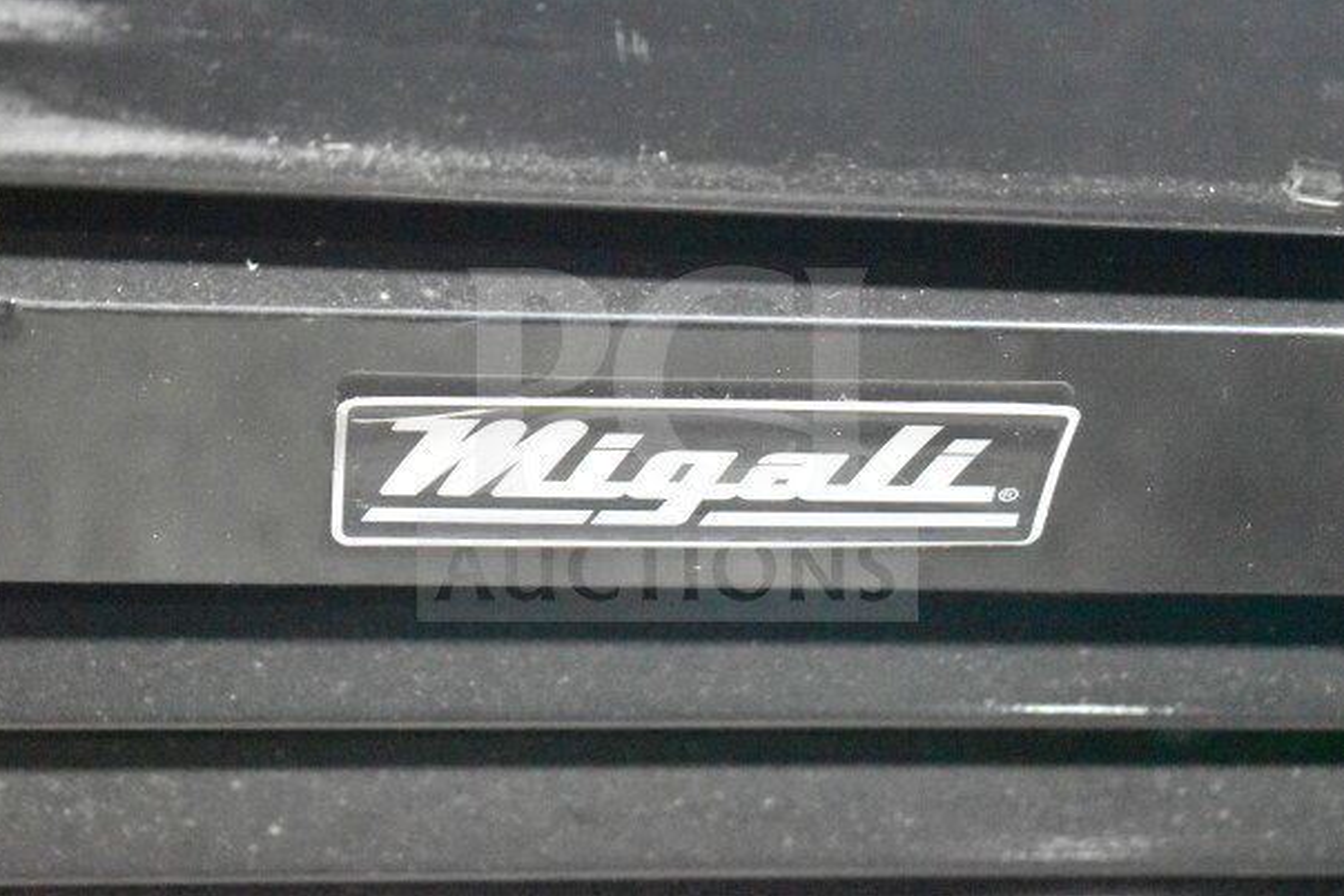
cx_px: 666
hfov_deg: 24.3
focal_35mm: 84
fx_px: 3117
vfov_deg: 16.4
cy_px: 445
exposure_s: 1/100
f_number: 5.6
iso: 25600
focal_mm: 55
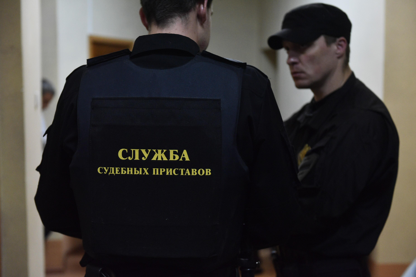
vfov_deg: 23.4
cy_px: 138
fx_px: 670
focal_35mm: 58
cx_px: 208
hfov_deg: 34.5
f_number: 3.2
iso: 3200
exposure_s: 1/125
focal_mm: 58
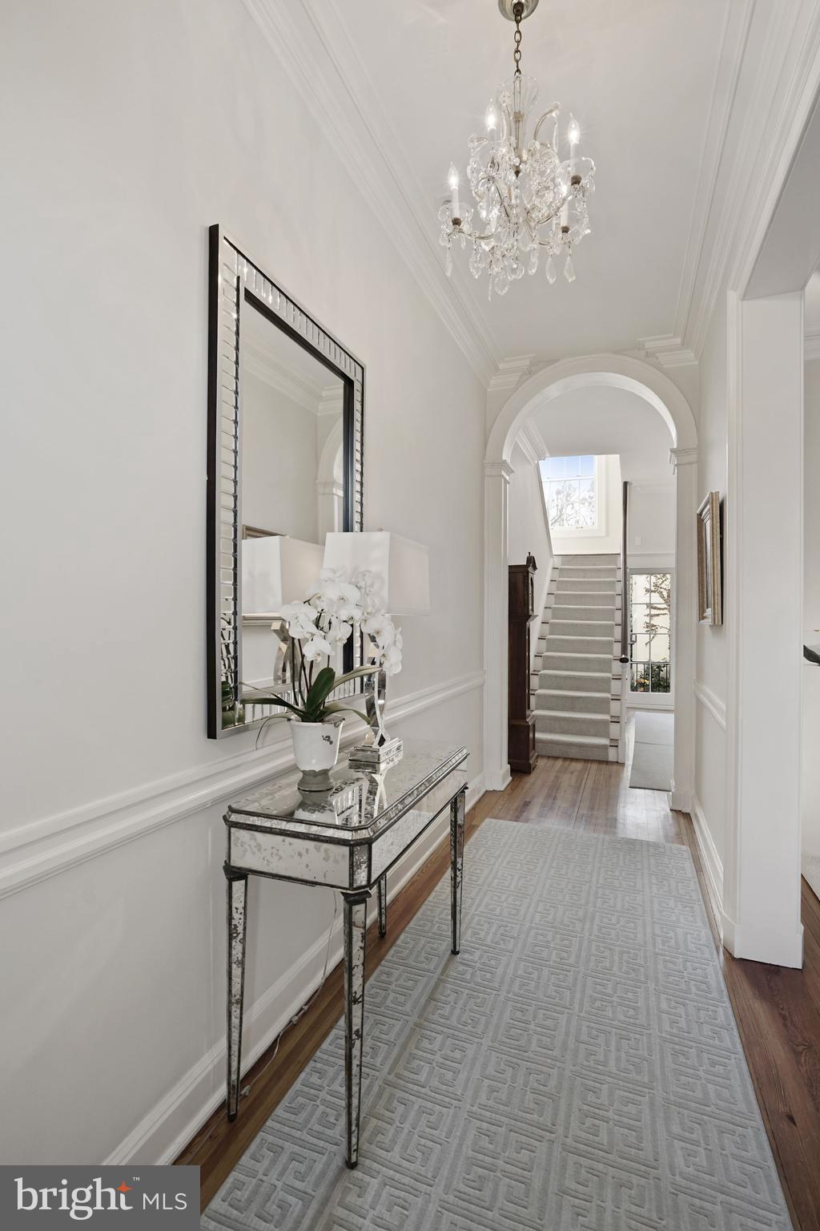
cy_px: 616
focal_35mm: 16
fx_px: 547
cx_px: 410
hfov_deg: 73.7
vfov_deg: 96.7
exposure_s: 1/4
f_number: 8
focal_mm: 16
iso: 200
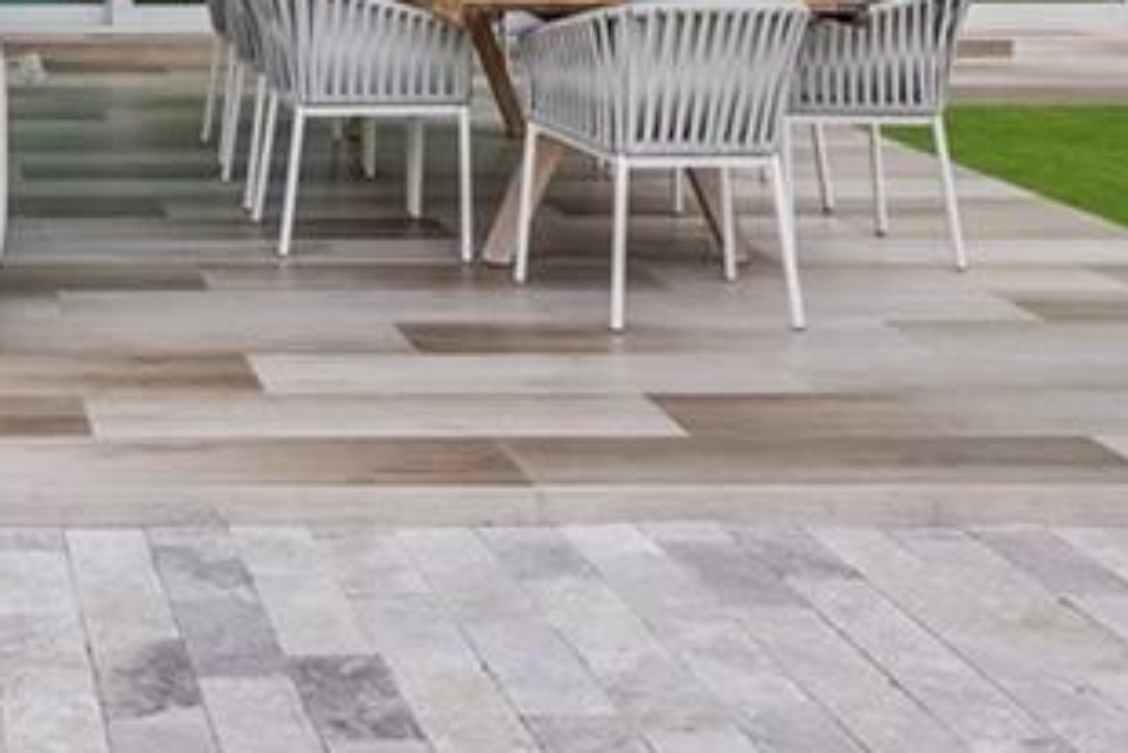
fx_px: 2100
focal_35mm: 67
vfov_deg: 19.2
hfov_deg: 28.0
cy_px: -146
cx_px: -33
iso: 400
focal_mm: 13
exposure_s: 1/400
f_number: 8
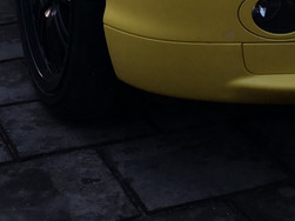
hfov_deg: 17.1
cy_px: -215
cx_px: 213
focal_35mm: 115
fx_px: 980
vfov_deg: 11.6
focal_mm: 3.95
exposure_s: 1/33.3
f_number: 1.6
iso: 160
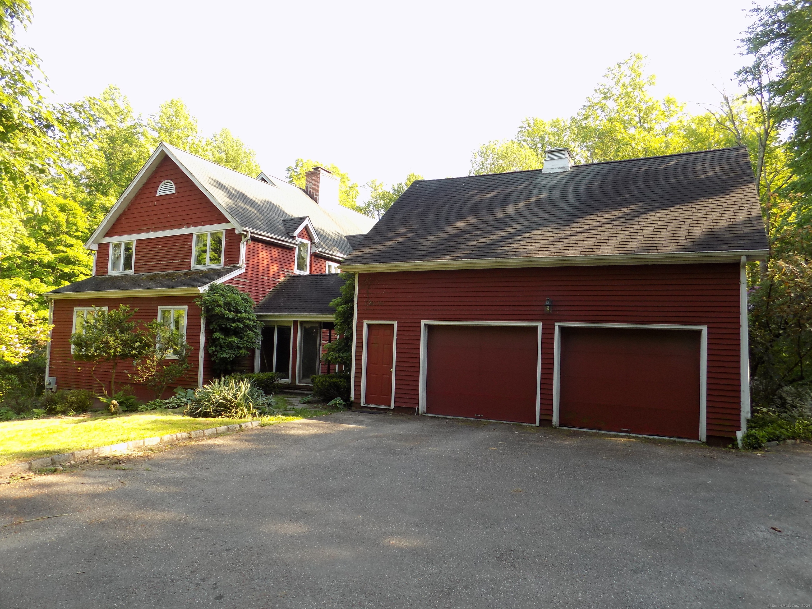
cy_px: 304
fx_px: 540
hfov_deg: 73.9
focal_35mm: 23
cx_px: 406
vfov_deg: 58.9
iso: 80
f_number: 3.1
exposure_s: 1/125
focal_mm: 4
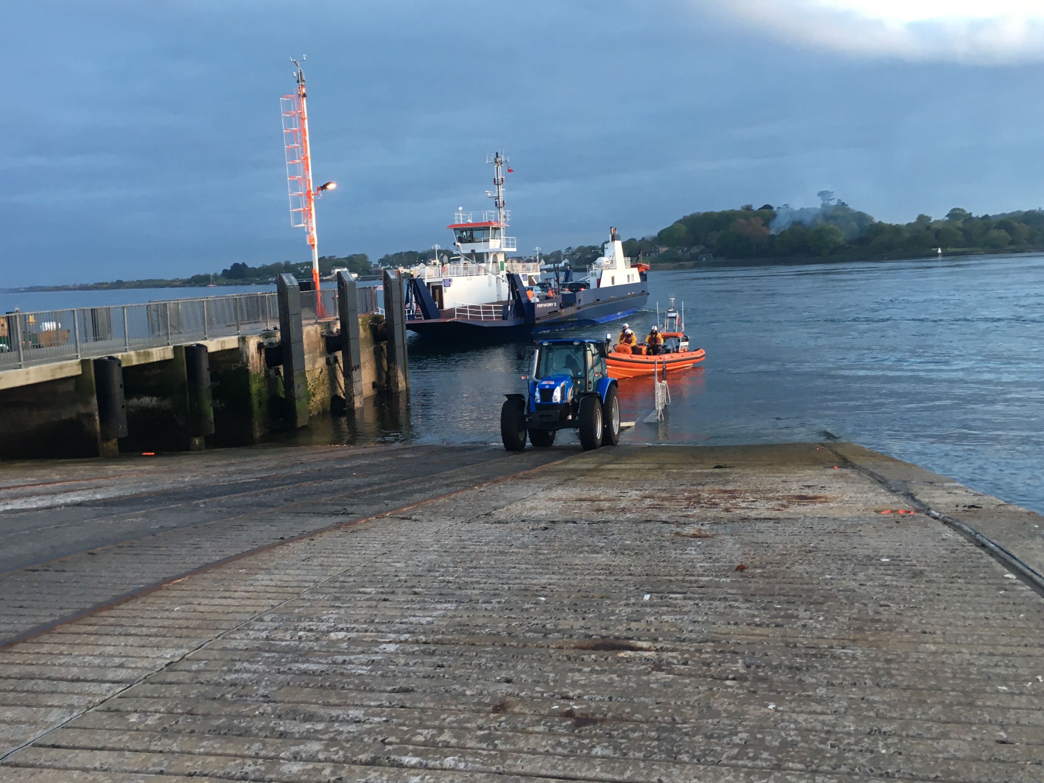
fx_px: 995
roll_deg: +4.2
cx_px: 535
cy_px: 366
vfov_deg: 42.9
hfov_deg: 55.3
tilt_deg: -5.0
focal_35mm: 33
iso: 64
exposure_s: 1/33
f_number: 2.2
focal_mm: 4.15
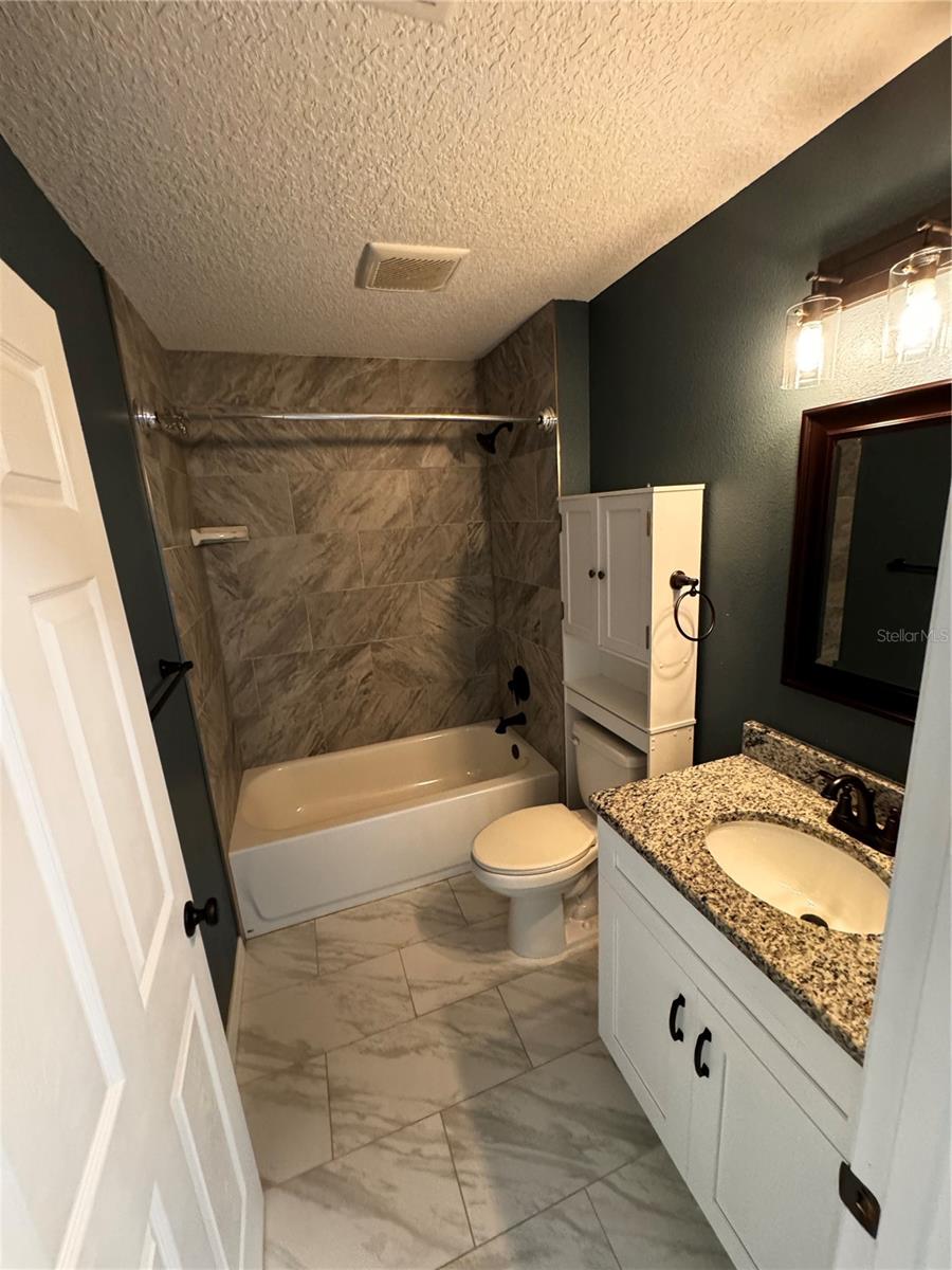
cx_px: 476
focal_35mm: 14
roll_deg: +4.3
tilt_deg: -11.7
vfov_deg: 102.1
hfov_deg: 85.7
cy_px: 635
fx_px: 513
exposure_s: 1/60
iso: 800
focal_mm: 2.22
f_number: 2.2
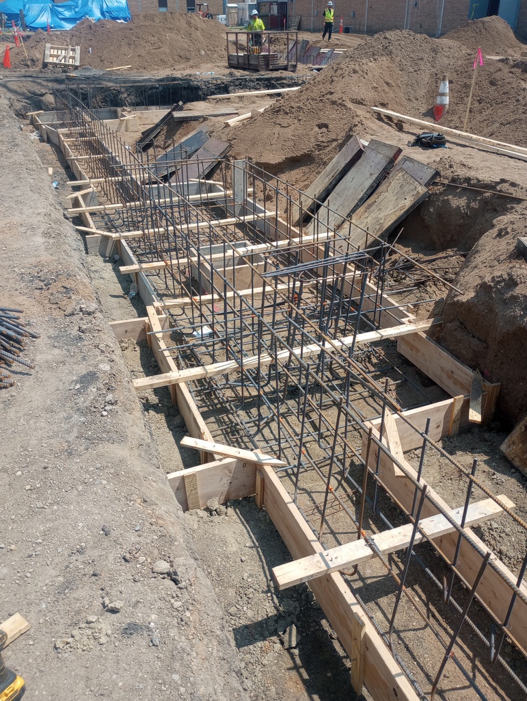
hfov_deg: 49.9
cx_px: 264
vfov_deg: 63.4
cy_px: 350
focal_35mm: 28
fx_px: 567
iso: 115
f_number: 1.8
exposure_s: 1/554
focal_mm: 4.27
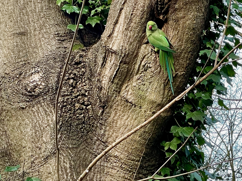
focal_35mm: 62
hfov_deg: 31.2
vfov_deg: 23.7
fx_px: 433
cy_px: 93
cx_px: 106
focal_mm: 6
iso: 100
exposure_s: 1/121
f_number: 2
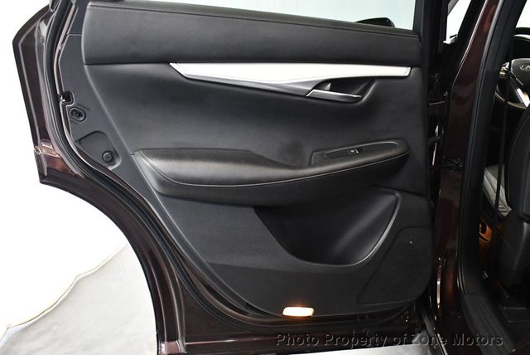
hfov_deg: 53.1
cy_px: 178
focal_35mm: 36
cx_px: 265
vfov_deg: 36.9
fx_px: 530
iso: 3200
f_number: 3.5
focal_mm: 18
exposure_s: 1/100
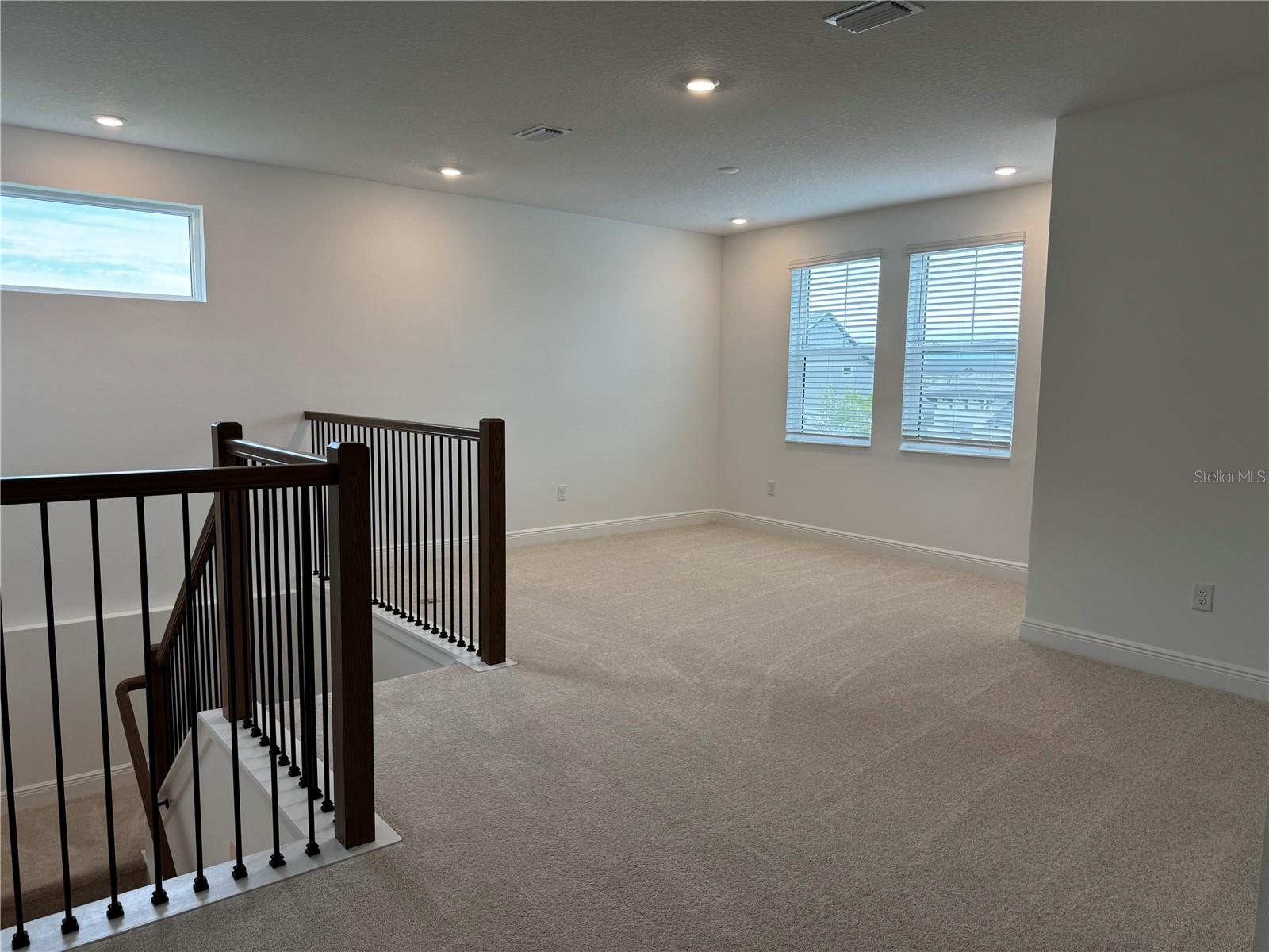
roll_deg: -1.0
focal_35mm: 24
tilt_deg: -6.6
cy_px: 476
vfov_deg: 56.8
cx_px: 634
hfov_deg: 71.6
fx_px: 880
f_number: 1.78
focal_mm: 6.76
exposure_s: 1/120
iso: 64
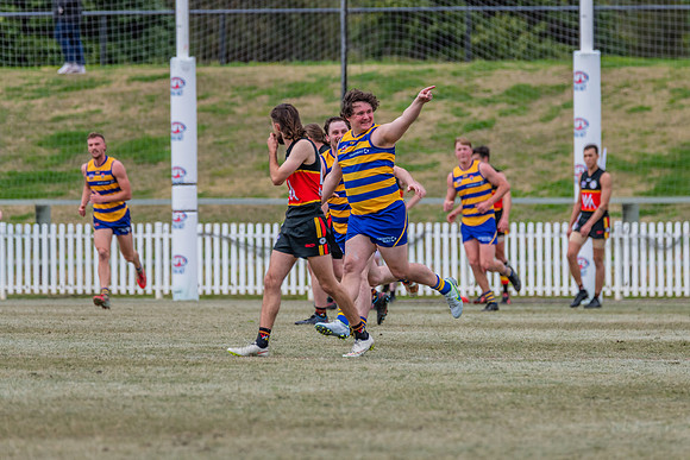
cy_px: 215
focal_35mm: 487
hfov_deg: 4.2
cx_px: 373
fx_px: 9334
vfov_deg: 2.8
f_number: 8
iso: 800
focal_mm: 450
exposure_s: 1/1600
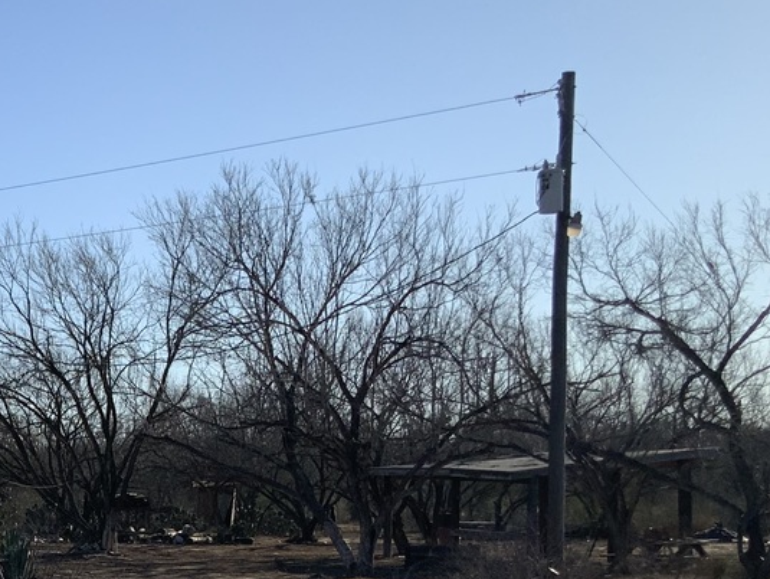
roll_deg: +0.9
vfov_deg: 18.3
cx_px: -13
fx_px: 1736
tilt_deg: -3.6
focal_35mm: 78
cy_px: 625
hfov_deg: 23.8
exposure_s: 1/2320
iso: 20
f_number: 1.8
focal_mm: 3
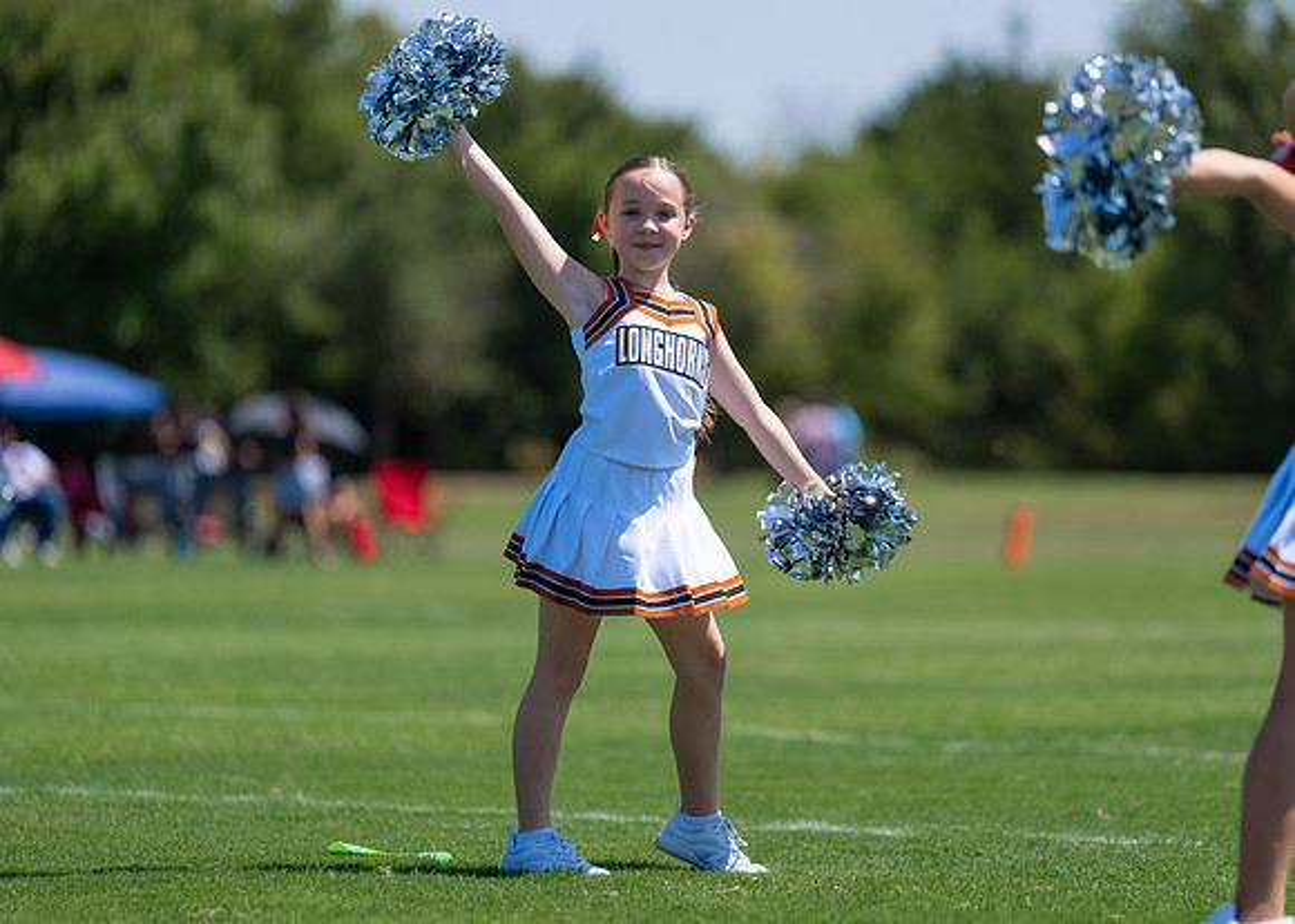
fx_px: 9086
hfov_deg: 8.2
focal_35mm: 247
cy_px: 442
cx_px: 721
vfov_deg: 5.8
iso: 100
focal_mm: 200
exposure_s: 1/2000
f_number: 2.8
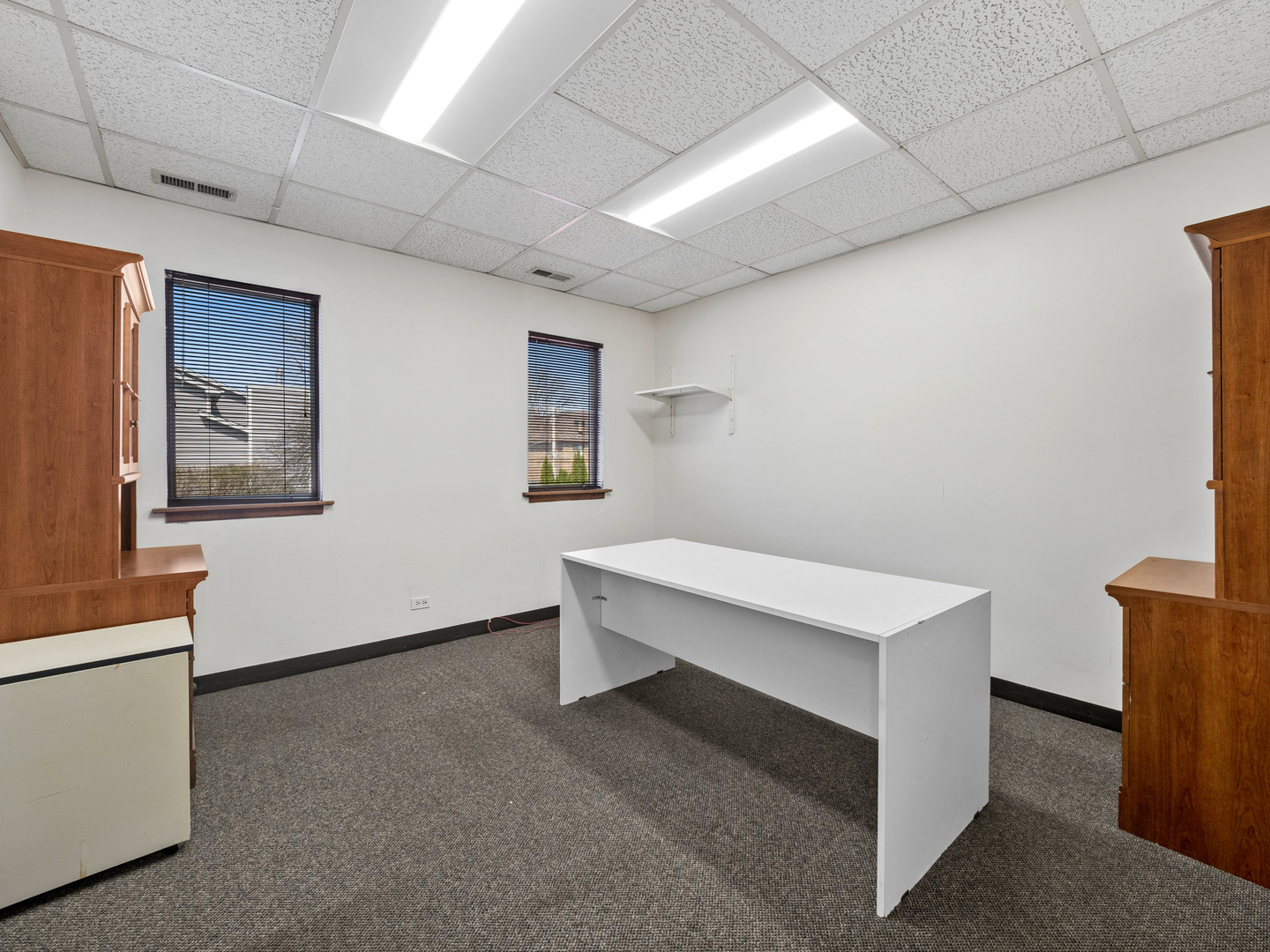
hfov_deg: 102.1
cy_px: 476
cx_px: 635
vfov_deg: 85.7
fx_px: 514
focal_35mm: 14
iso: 400
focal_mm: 7
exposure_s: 1/60
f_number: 7.1
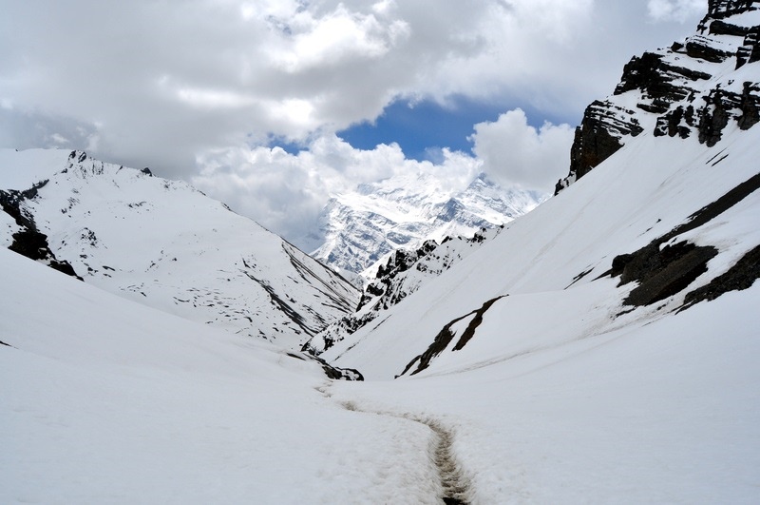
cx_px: 380
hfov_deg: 67.5
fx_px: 569
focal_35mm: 27
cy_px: 252
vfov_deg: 47.8
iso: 200
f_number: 13
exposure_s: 1/800
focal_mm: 18
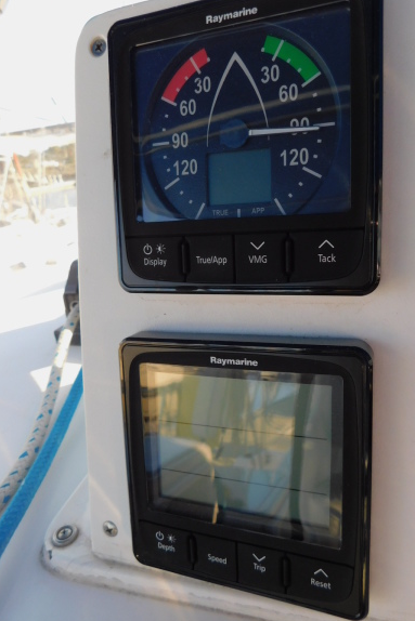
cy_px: 300
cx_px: 217
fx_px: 432
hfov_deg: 51.3
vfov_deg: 71.5
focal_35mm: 25
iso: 125
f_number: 3
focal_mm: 4
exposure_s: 1/320
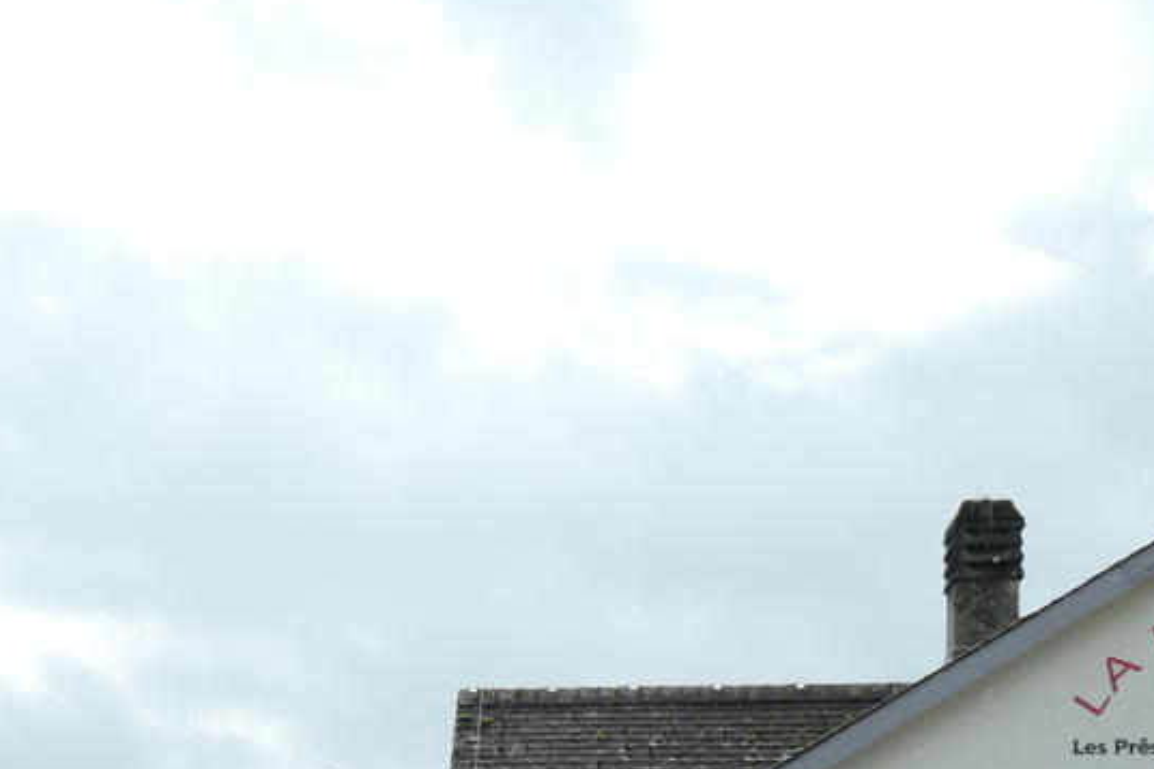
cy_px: 958
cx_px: 77
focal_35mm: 67
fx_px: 2148
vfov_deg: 19.0
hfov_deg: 28.7
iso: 200
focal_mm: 8.8
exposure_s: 1/800
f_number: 5
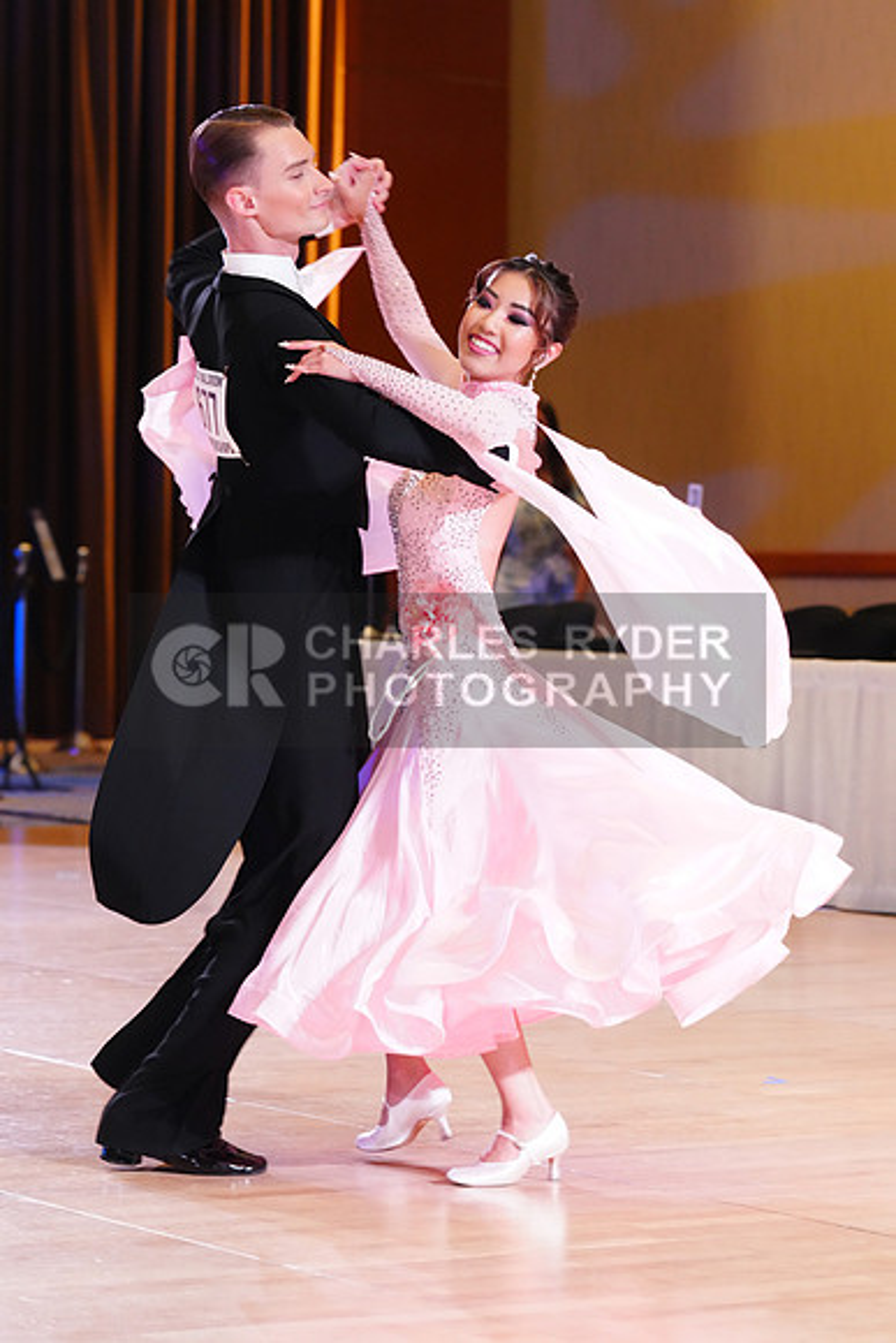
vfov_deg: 16.1
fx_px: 4738
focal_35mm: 127
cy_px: 672
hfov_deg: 10.8
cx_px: 448
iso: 5000
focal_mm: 127
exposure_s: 1/250
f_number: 5
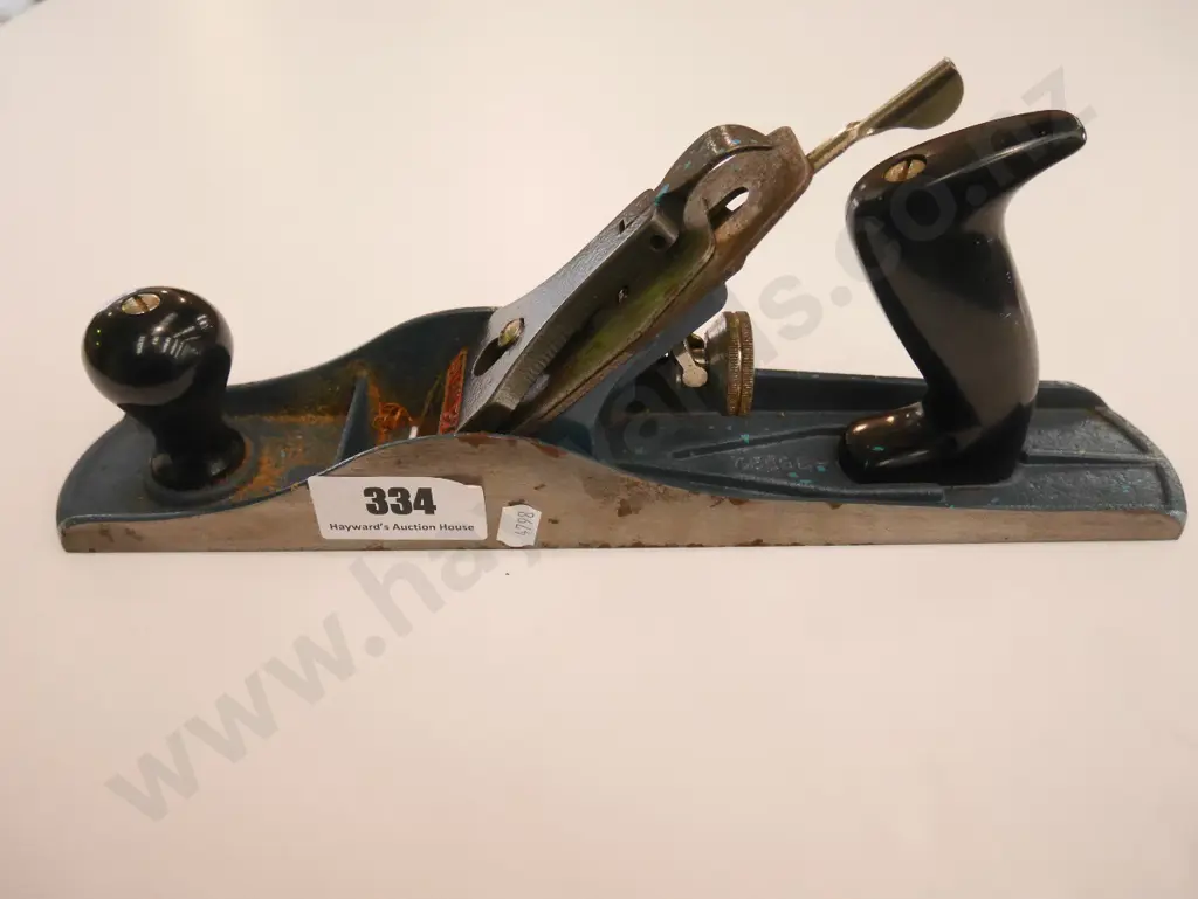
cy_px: 450
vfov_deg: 53.1
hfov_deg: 67.3
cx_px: 599
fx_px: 900
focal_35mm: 26
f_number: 3.7
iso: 3200
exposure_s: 1/320
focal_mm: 13
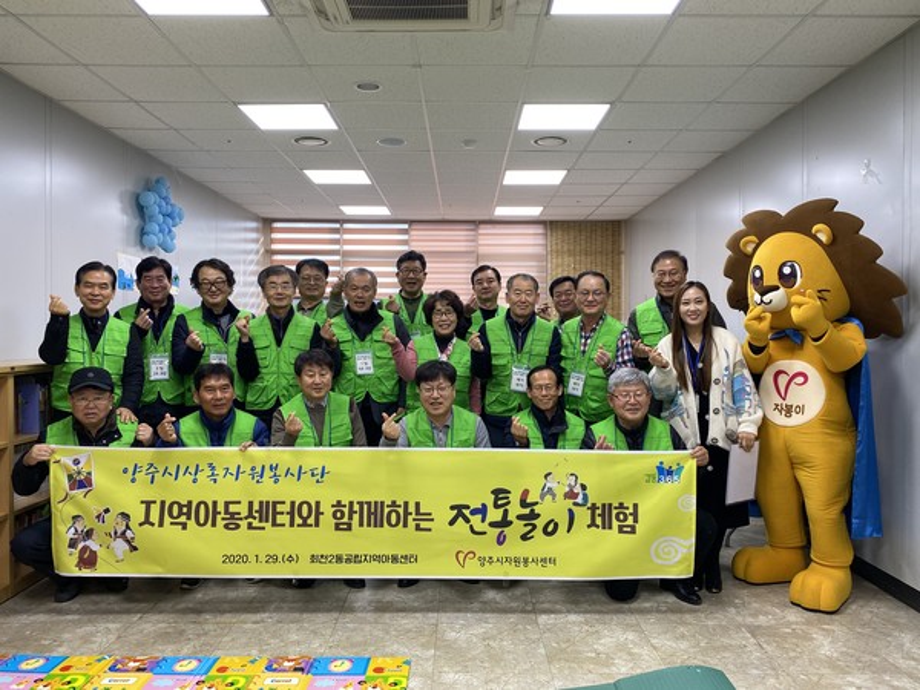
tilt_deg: +0.7
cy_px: 345
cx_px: 460
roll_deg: +0.5
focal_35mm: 26
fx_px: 691
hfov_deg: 67.3
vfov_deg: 53.1
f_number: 1.8
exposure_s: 1/60
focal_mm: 4.25
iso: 64
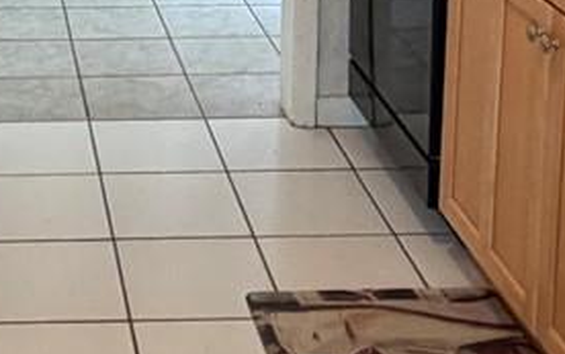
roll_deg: +0.3
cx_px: 2
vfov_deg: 14.0
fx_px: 1325
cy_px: -227
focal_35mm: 86
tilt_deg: -9.1
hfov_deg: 23.1
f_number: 2.2
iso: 320
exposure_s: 1/120
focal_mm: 2.22
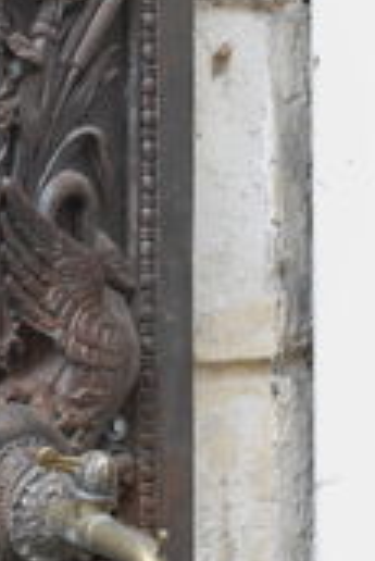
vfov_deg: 12.3
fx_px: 2604
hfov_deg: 8.2
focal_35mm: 167
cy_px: 186
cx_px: 62
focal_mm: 26.5
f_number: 6.4
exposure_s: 1/30
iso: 800
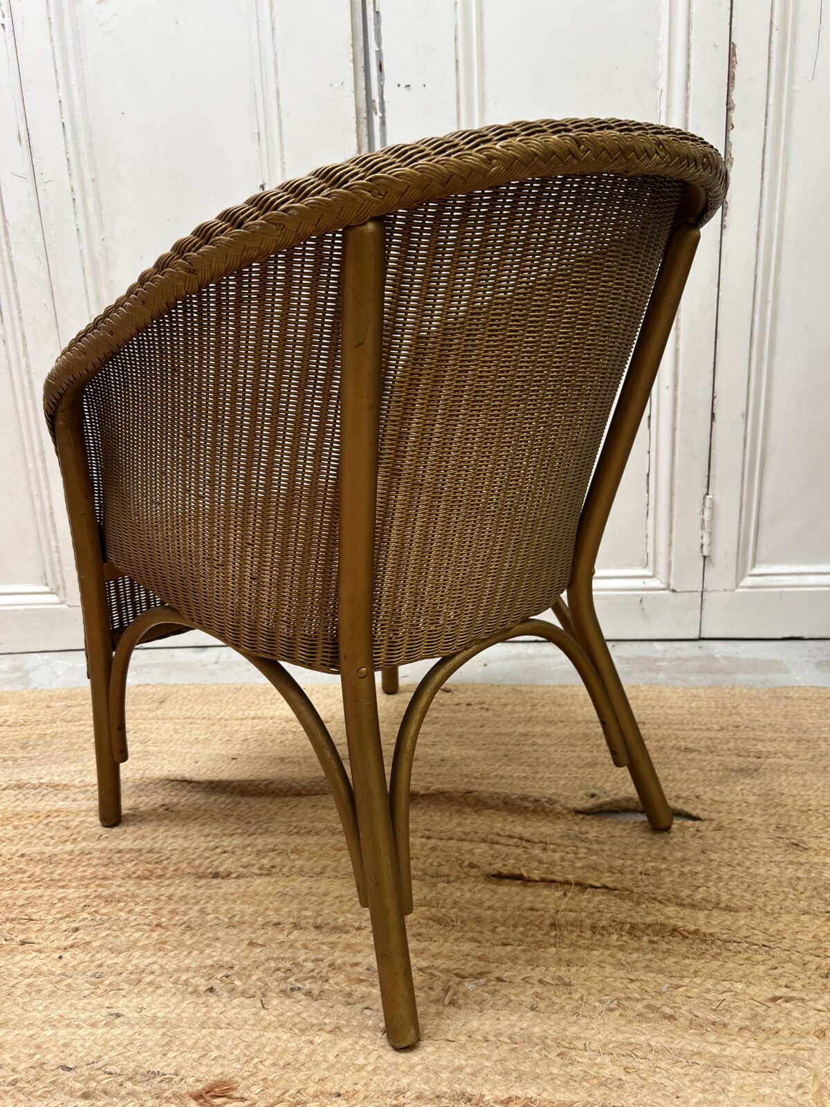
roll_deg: +3.3
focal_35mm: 26
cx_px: 415
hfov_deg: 53.1
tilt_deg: -16.3
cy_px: 554
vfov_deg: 67.3
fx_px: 831
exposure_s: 1/110
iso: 125
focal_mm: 5.7
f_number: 1.5
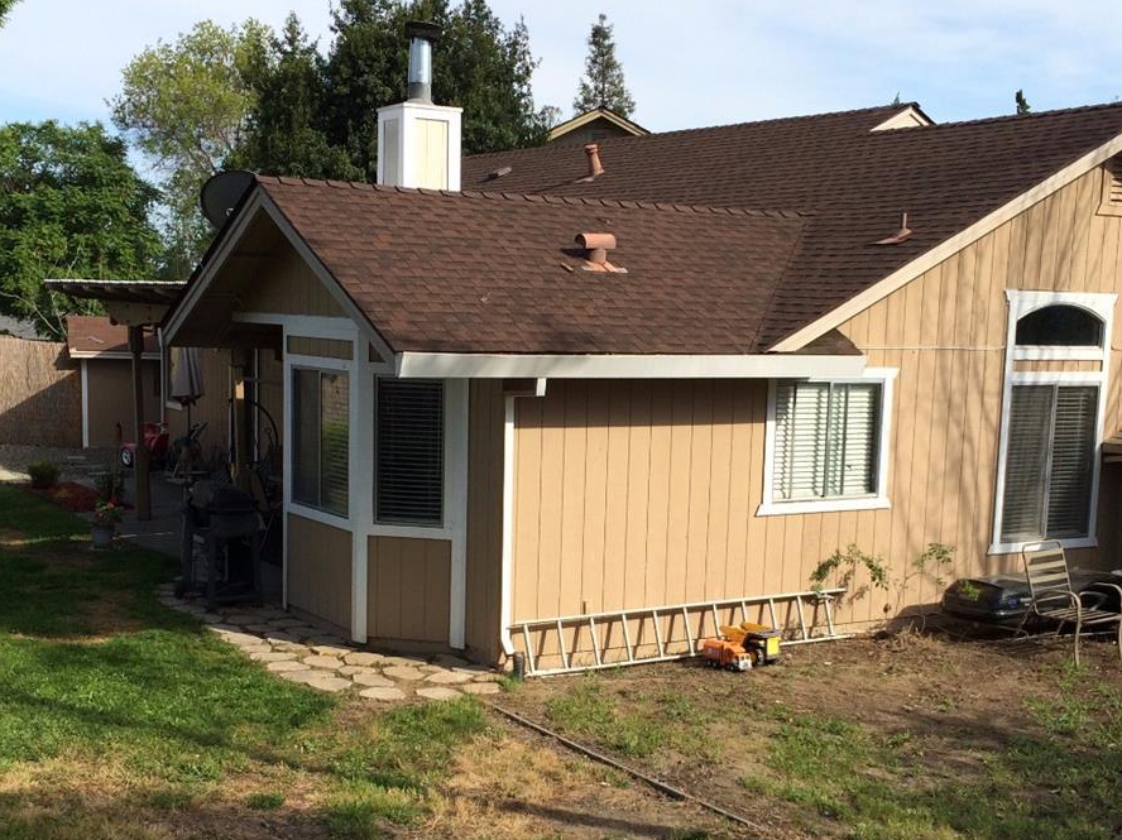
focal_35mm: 49
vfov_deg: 29.5
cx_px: 571
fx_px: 1587
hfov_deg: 38.9
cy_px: 555
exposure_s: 1/1368
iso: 32
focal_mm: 4.15
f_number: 2.2
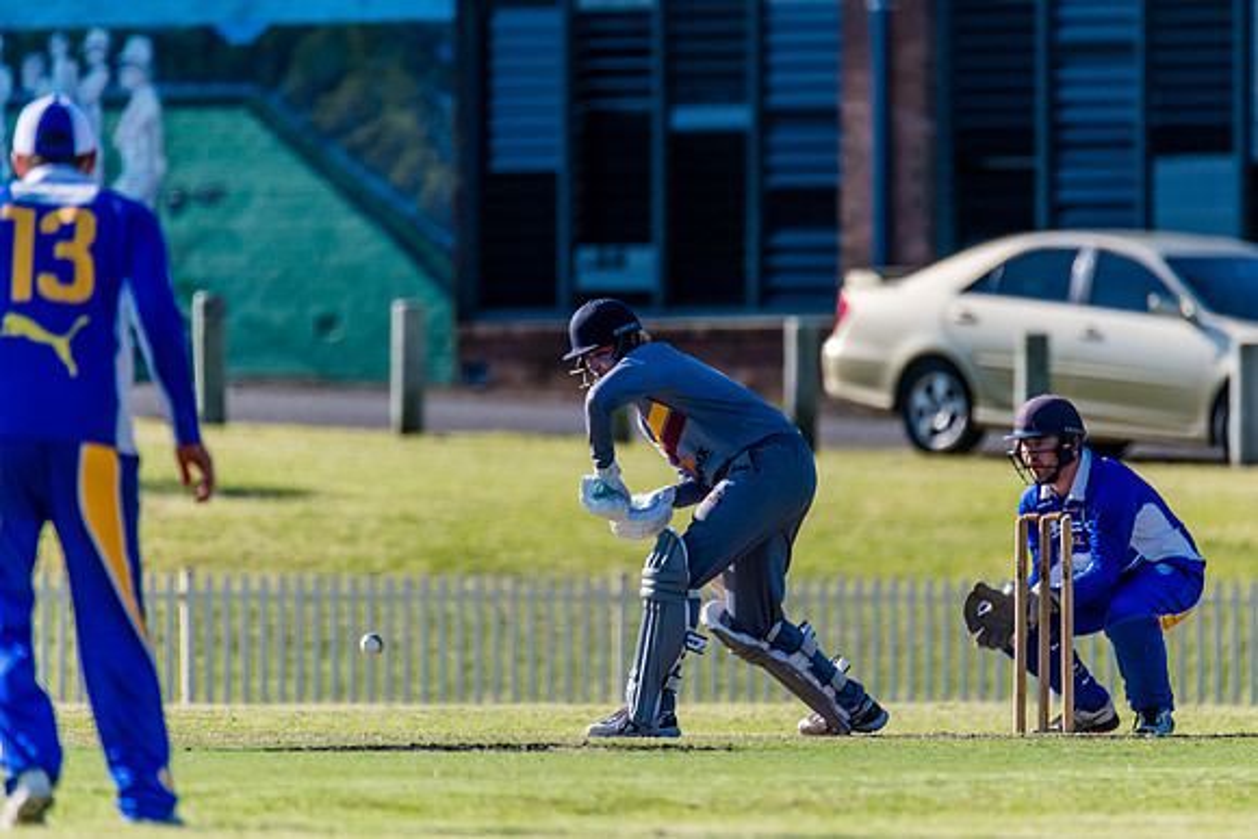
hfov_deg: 3.1
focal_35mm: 659
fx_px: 23037
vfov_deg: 2.1
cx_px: 688
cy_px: 382
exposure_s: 1/2000
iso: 640
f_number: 6.3
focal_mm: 600
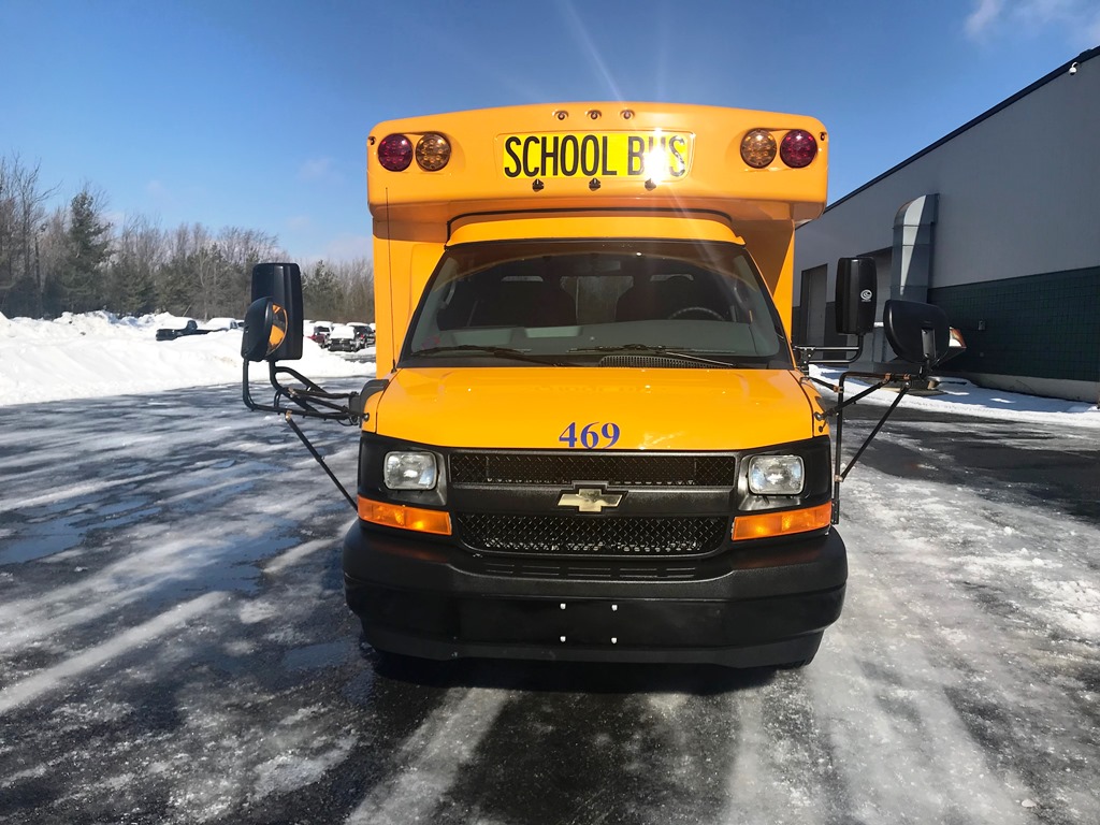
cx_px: 550
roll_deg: -2.1
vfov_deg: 49.7
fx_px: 890
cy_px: 412
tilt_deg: -2.9
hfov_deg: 63.4
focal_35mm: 28
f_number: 1.8
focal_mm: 3.99
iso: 20
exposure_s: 1/3546
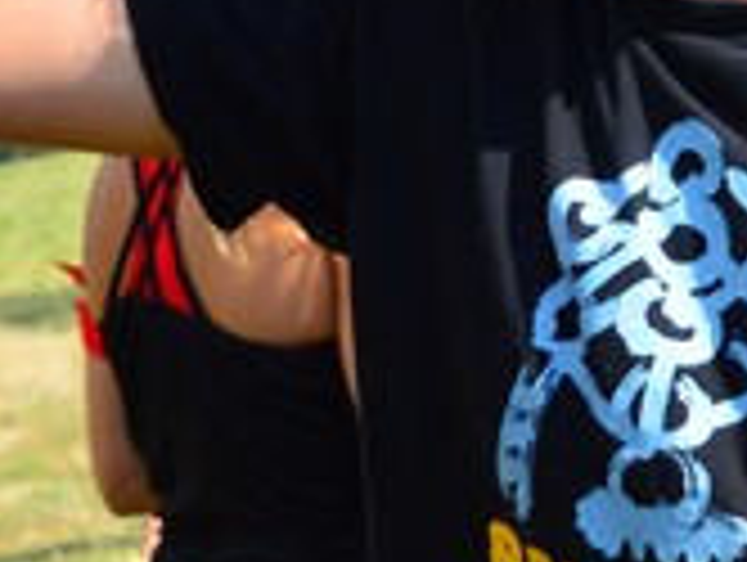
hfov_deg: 9.2
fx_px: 4603
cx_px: 860
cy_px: -115
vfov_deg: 6.9
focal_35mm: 213
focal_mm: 24
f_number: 4.5
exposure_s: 1/1000
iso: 200
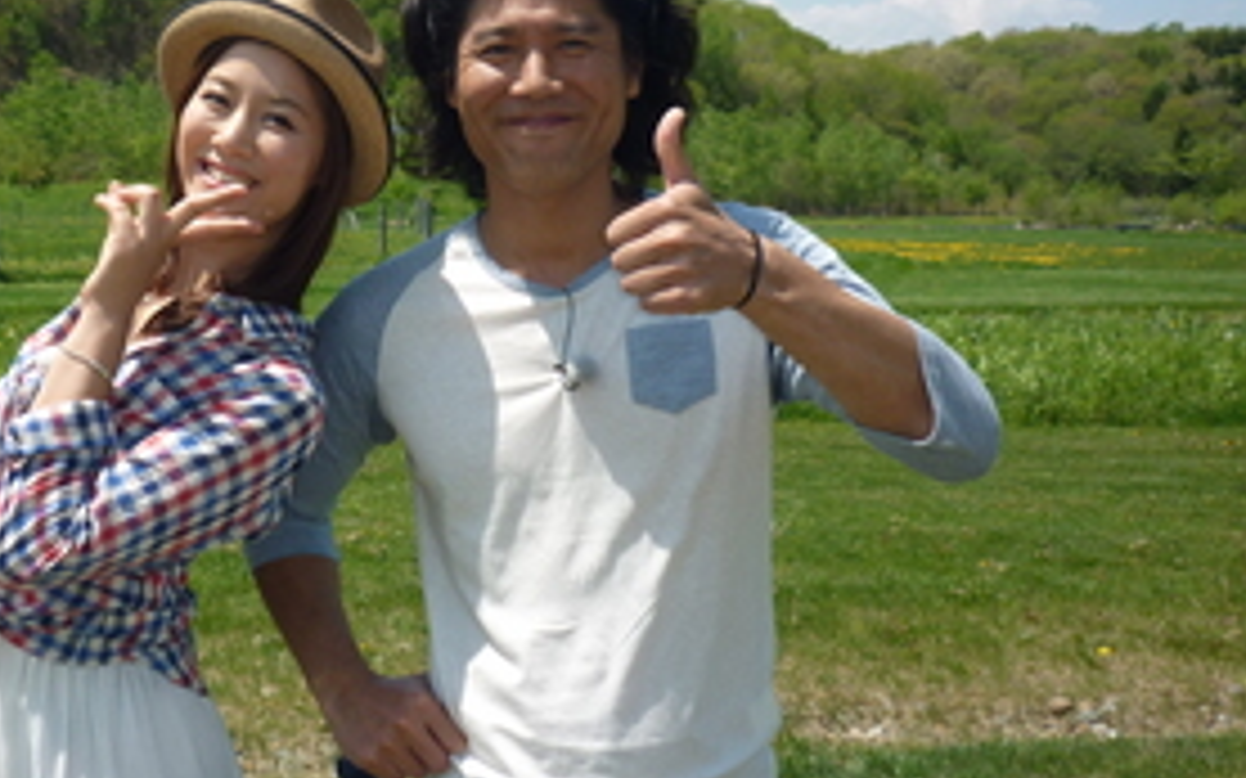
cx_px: 342
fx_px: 1799
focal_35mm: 53
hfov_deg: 37.4
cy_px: 182
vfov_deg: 24.1
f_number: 8
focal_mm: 5.5
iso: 100
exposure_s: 1/200
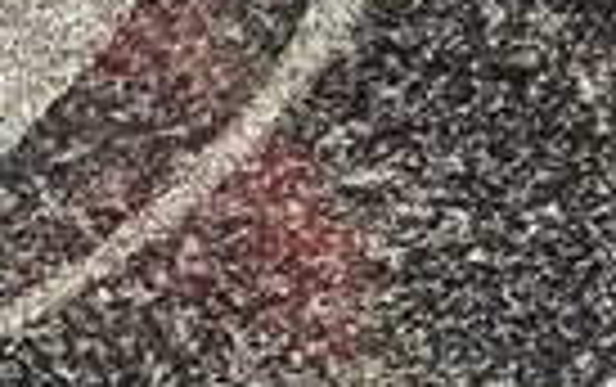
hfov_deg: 6.7
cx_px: -151
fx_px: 5194
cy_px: 603
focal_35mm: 309
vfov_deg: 4.2
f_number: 1.7
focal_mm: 4.71
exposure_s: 1/559
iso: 50
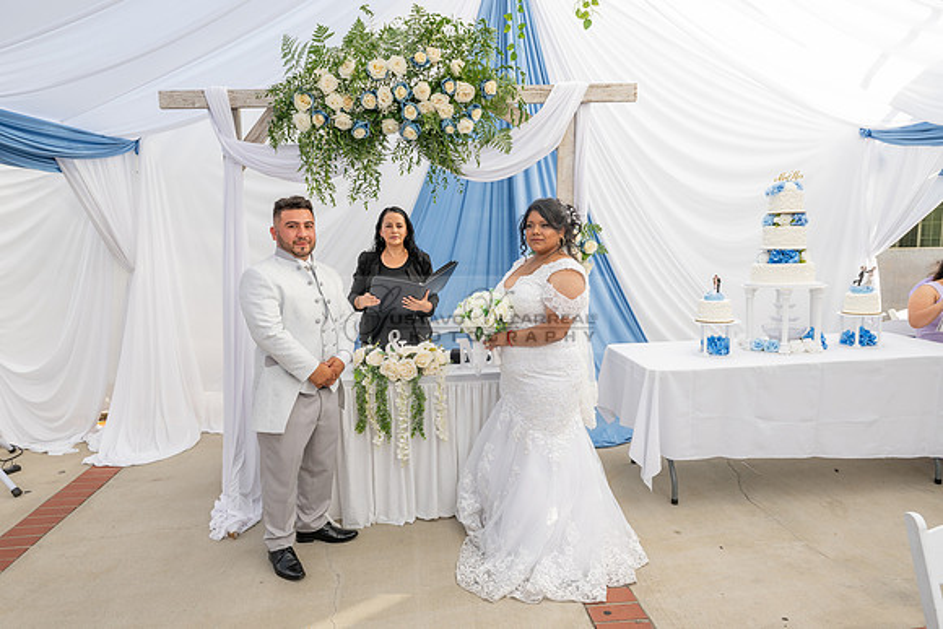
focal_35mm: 24
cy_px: 314
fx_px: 629
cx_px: 472
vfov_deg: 53.2
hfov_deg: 73.7
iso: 200
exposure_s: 1/160
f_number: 8
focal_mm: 24
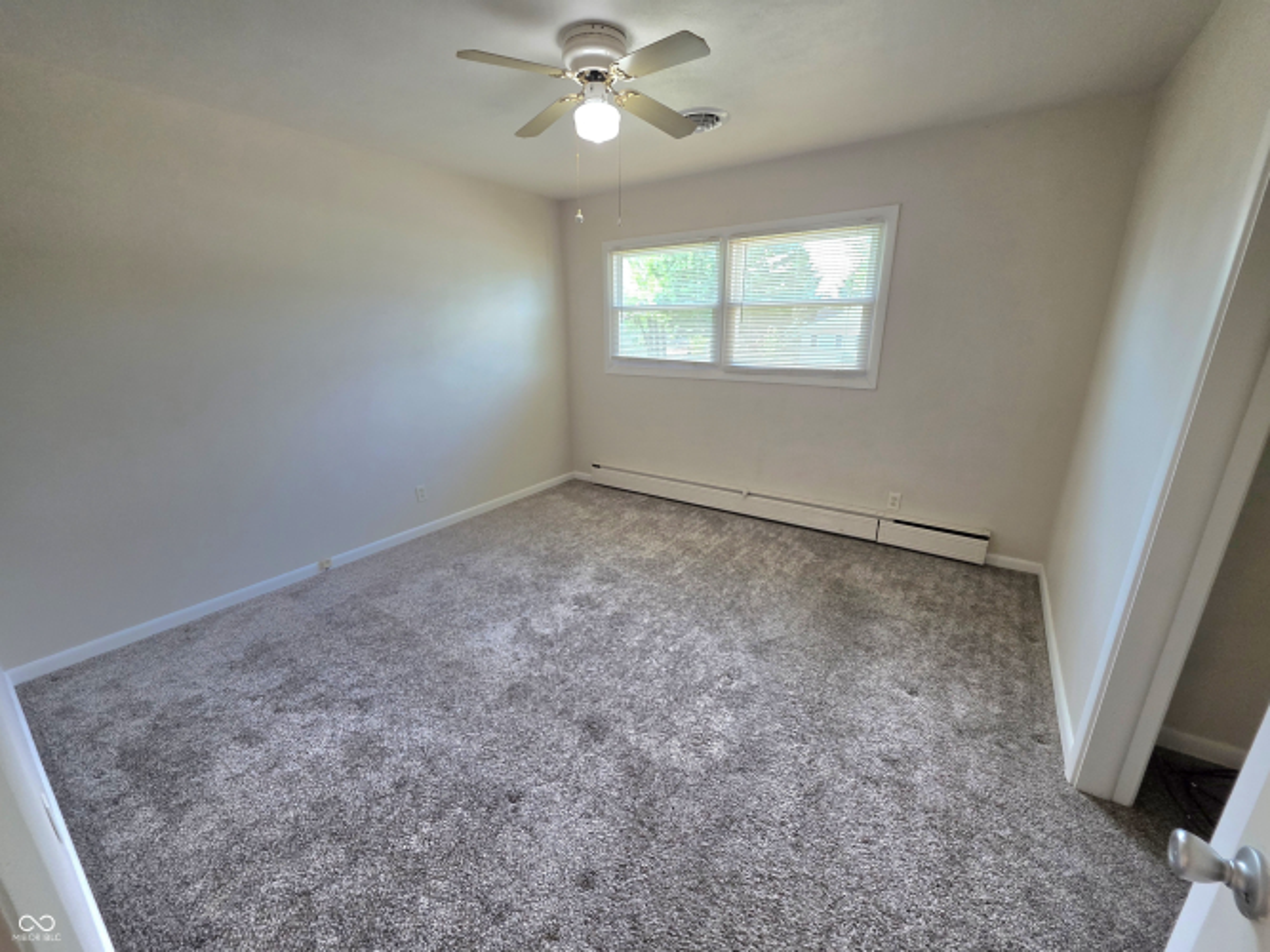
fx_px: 477
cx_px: 635
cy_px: 476
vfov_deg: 89.9
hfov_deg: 106.2
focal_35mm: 13
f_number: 1.9
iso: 200
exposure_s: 1/120
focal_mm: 2.2
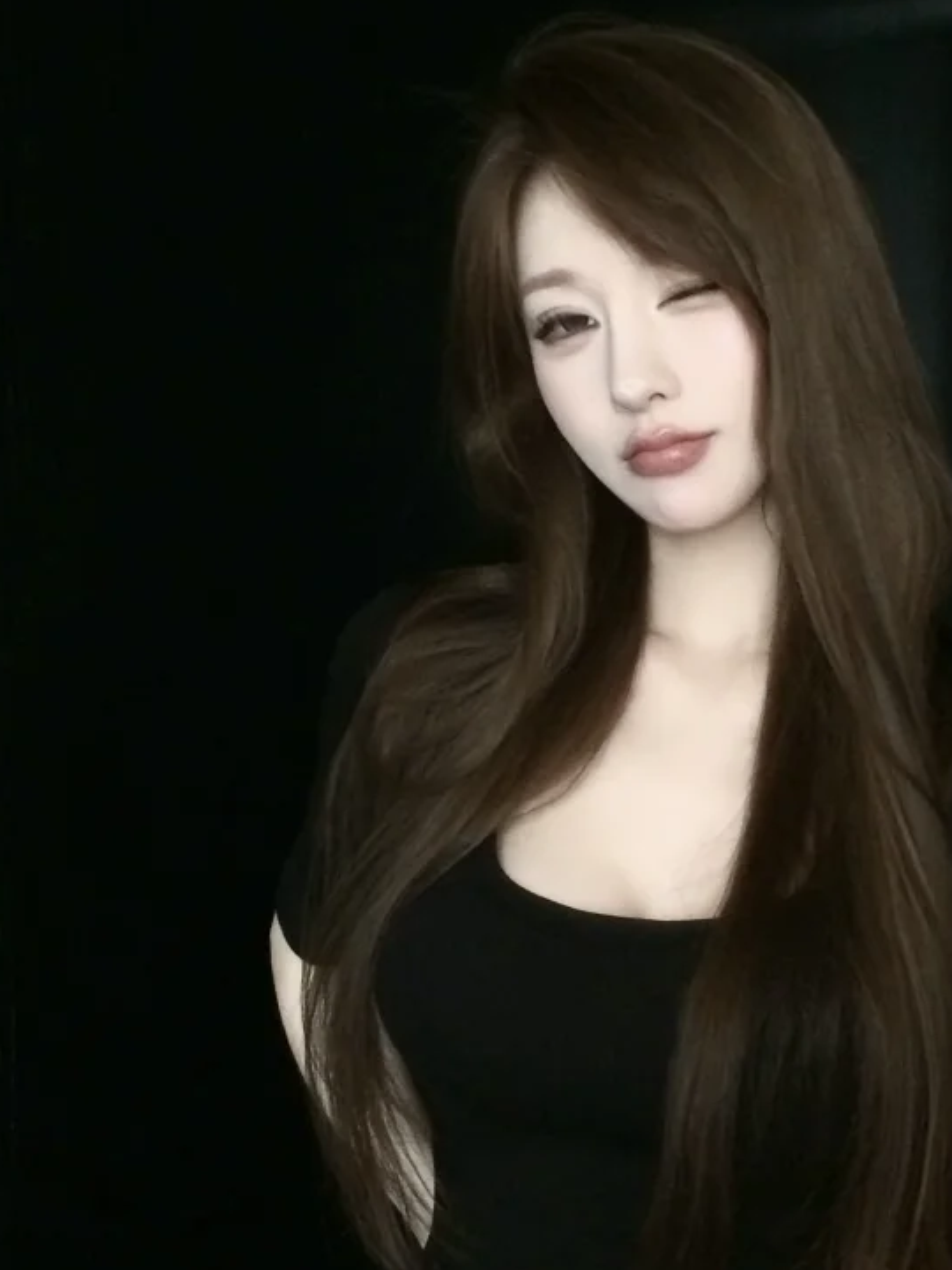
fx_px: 2127
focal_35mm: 58
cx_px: 596
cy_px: 787
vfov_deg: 33.1
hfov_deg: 25.2
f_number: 2.2
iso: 320
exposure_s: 1/33
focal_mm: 4.15
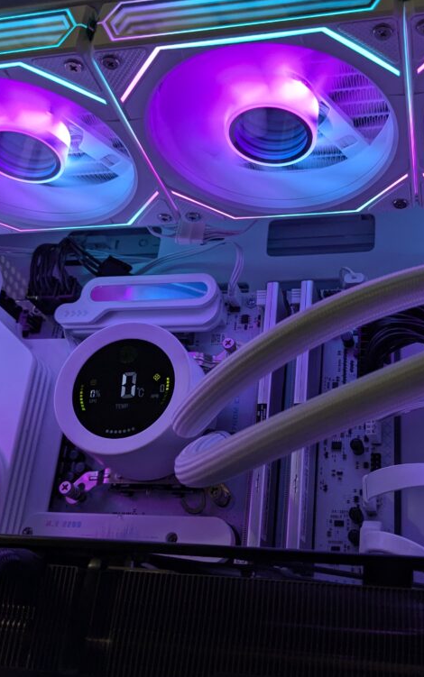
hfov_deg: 32.5
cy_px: 339
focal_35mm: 39
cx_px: 282
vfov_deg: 50.4
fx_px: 720
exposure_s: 1/197
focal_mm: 4.38
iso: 67
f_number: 1.73
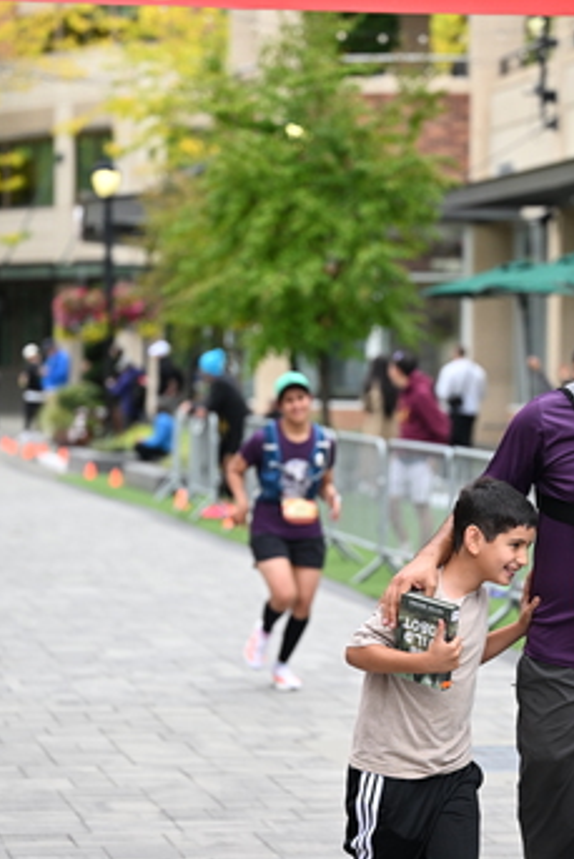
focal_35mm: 138
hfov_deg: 9.9
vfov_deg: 14.9
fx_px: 3297
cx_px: 442
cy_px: 473
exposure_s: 1/2000
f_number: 2.8
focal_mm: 86
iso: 640
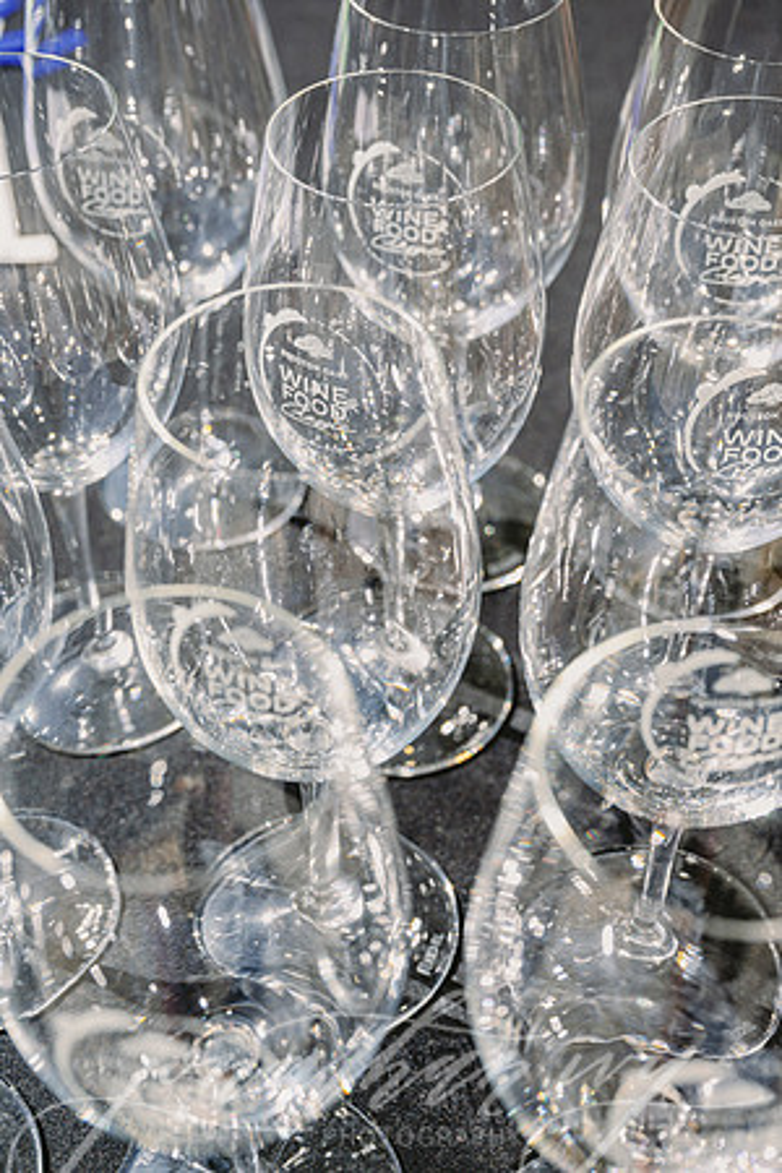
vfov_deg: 39.6
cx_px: 391
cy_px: 586
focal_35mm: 50
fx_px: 1629
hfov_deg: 27.0
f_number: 5.6
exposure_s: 1/400
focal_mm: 50
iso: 125
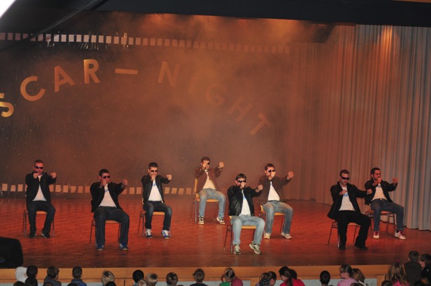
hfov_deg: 19.5
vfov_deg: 13.0
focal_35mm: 105
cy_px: 143
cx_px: 216
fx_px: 1255
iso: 500
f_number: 4
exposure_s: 1/60
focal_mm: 70
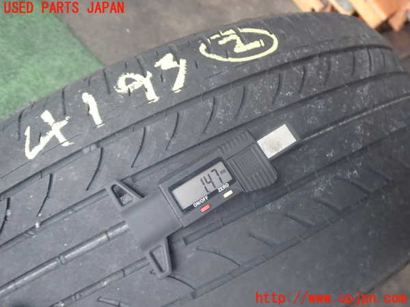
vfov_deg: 46.8
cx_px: 205
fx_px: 355
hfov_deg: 60.0
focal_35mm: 30
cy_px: 154
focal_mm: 5.4
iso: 200
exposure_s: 1/125
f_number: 2.3
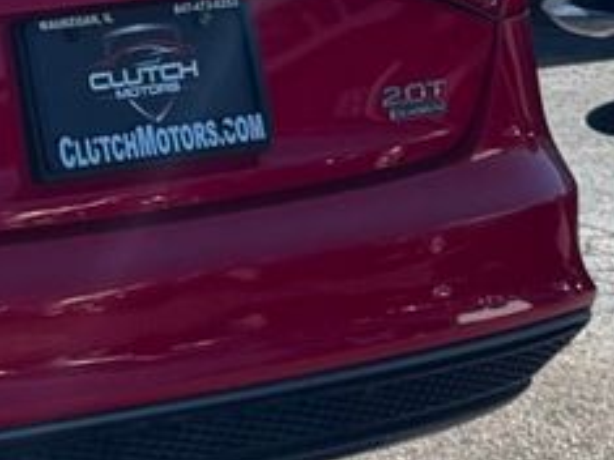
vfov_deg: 7.1
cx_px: -428
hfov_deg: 9.1
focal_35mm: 209
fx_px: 3705
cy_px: -39
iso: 64
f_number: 1.78
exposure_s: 1/2611
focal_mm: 6.76
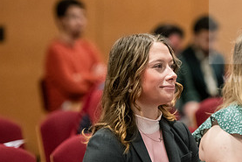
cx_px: 183
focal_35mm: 283
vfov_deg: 4.9
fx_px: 1903
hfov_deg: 7.3
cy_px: 97
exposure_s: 1/200
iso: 4000
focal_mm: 135
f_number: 2.8
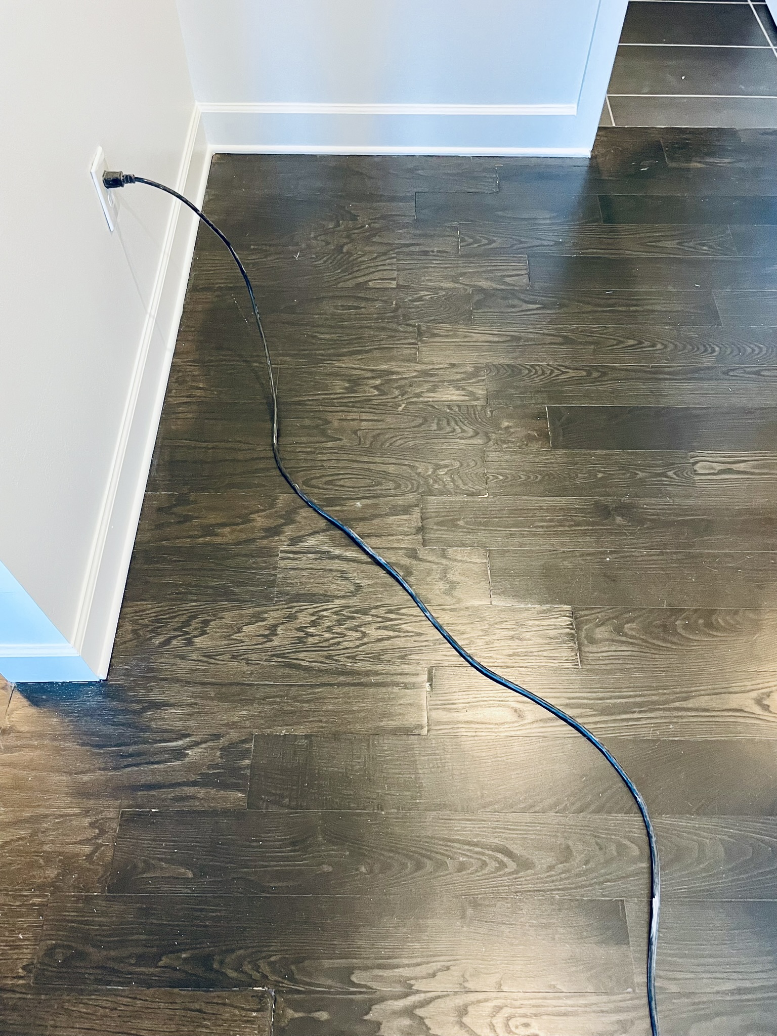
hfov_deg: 53.1
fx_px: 778
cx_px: 388
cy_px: 518
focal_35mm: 26
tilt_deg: -56.9
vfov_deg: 67.3
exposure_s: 1/40
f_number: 1.6
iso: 400
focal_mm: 4.2
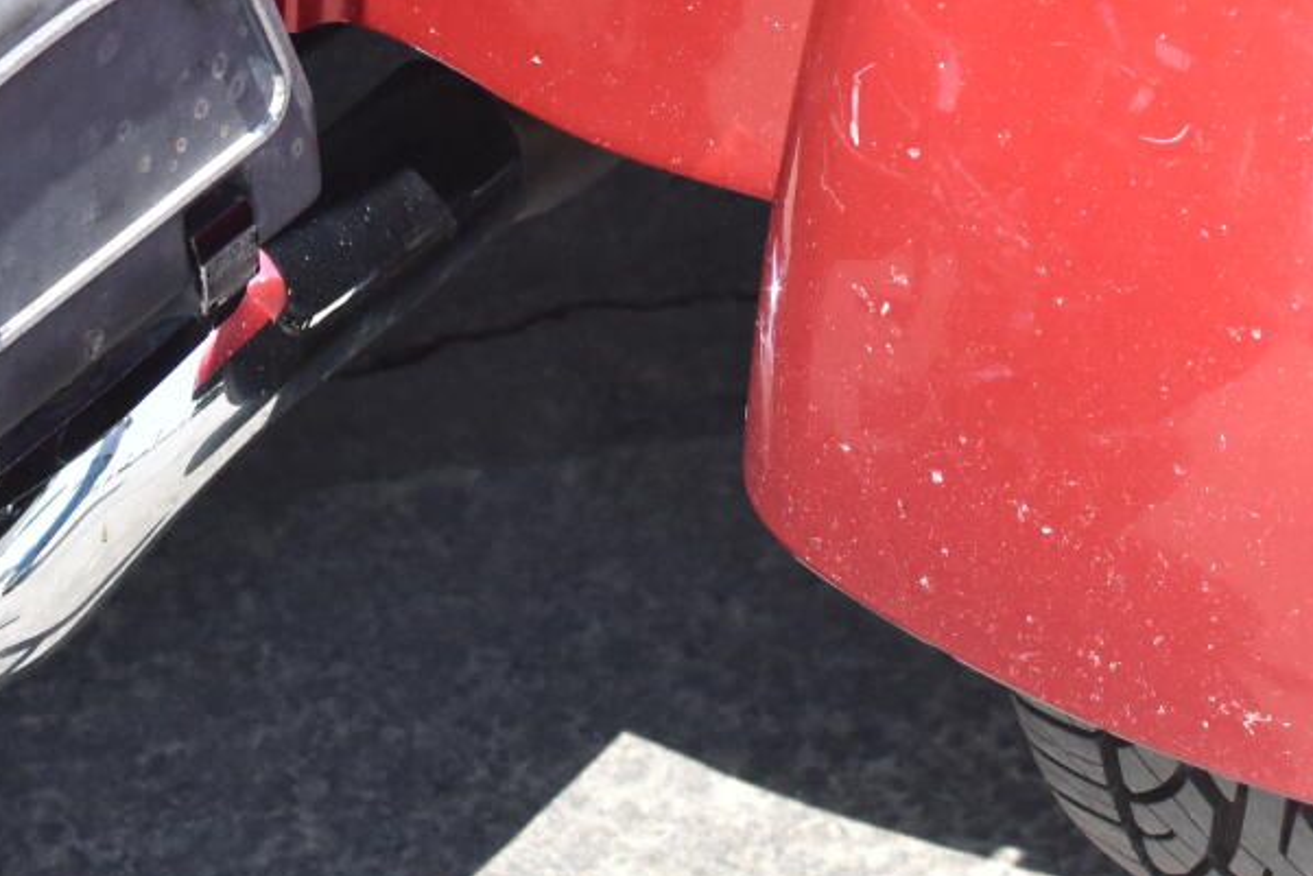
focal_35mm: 175
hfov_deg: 11.7
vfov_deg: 7.7
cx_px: 946
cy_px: -434
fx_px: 6371
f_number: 4.5
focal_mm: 35
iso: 800
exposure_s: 1/1600
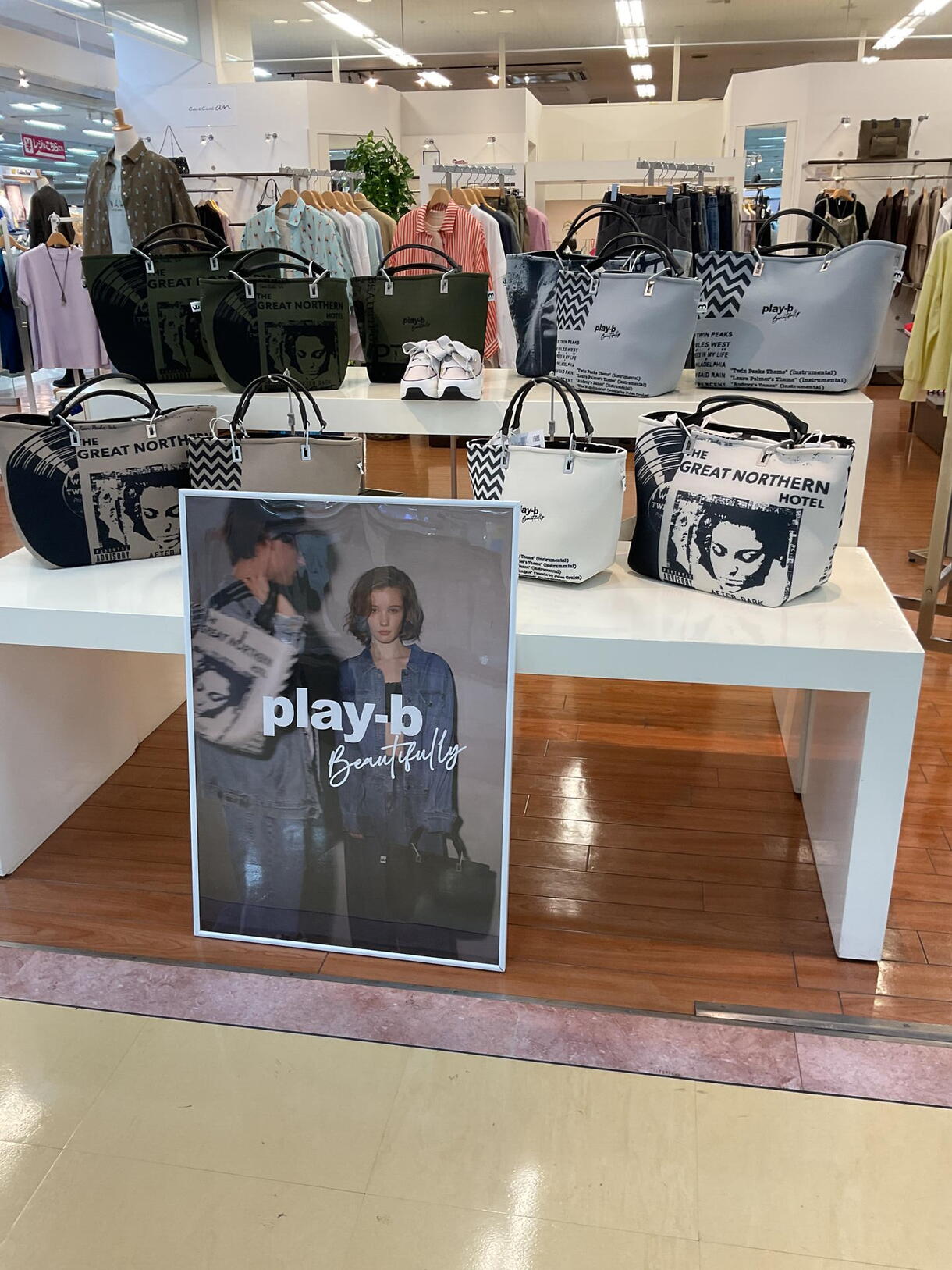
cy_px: 635
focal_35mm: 29
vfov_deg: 61.7
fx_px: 1064
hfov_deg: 48.2
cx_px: 476
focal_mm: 3
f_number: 1.8
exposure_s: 1/60
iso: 50
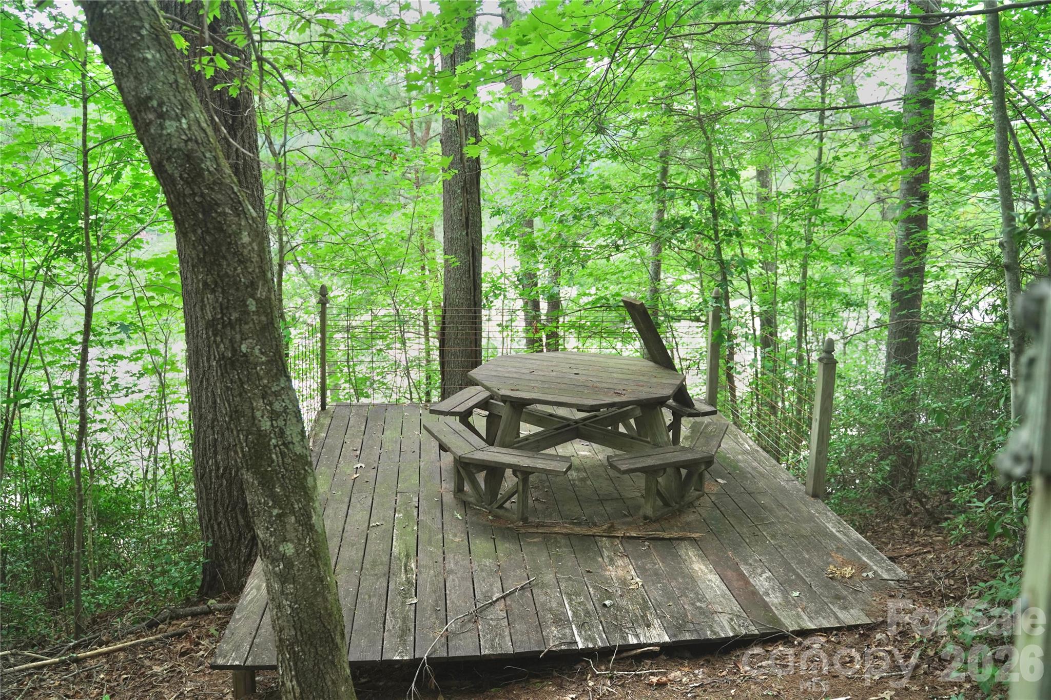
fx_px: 817
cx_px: 526
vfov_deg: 46.4
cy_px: 350
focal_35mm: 28
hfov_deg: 65.5
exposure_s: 1/320
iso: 1000
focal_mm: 28
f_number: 3.5
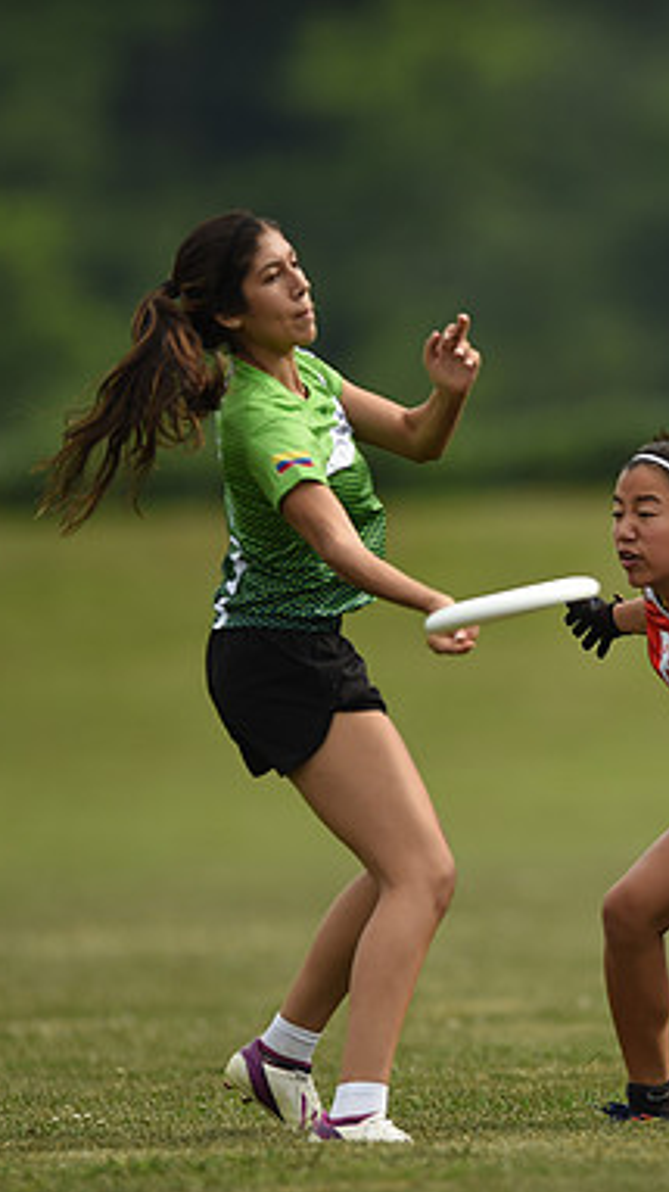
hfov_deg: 1.9
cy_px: 596
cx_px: 660
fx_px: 20025
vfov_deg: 3.4
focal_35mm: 634
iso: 320
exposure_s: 1/4000
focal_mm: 400
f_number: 2.8
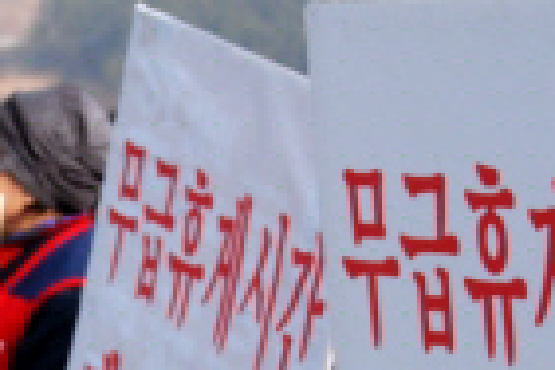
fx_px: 2790
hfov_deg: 11.3
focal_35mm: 181
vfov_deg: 7.6
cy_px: 372
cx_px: 126
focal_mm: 34
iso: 400
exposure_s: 1/2500
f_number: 4.2
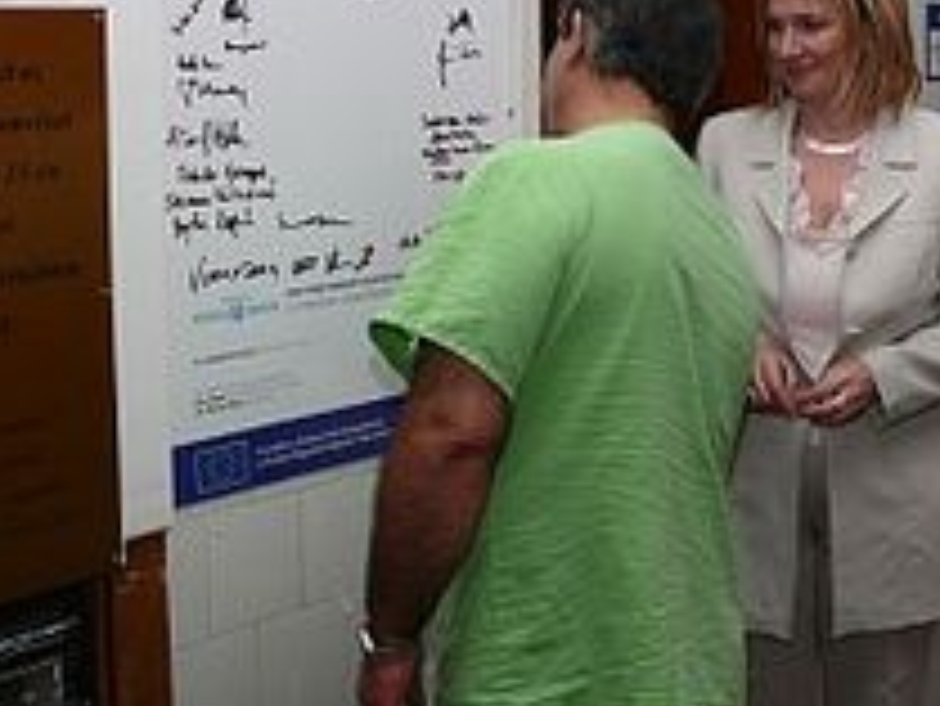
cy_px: 193
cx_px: 810
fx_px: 1820
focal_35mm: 67
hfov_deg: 28.1
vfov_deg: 21.8
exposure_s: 1/30
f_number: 2.8
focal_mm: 7.4
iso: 100
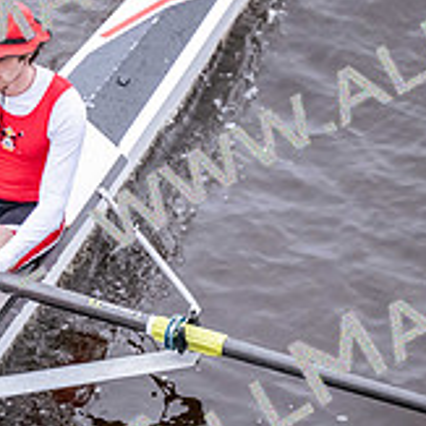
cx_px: -102
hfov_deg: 2.9
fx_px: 8410
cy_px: 291
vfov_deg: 2.9
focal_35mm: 604
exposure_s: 1/2000
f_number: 2.8
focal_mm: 200
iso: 3200
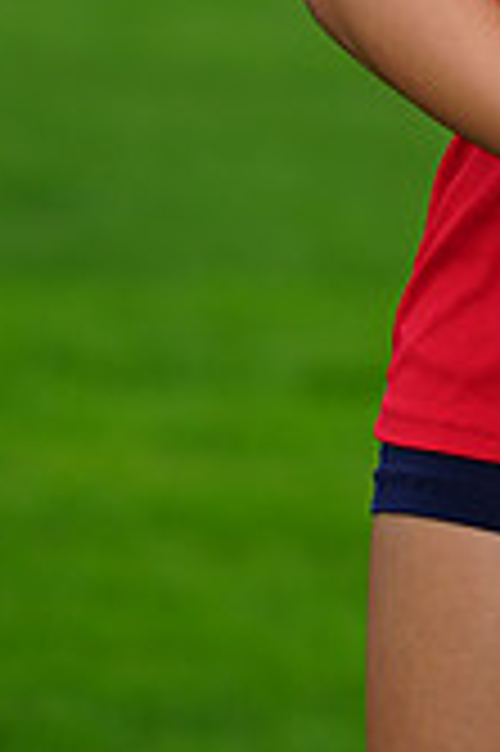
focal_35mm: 649
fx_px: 13548
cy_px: -243
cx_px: 766
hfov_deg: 2.1
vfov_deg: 3.2
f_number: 5.6
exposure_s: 1/160
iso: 200
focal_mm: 187
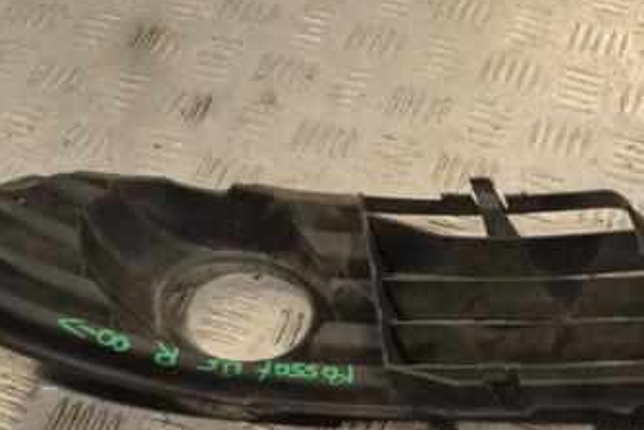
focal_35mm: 70
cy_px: 282
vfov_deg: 19.4
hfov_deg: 28.8
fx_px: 1253
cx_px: 389
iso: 3200
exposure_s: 1/400
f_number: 10
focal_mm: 26
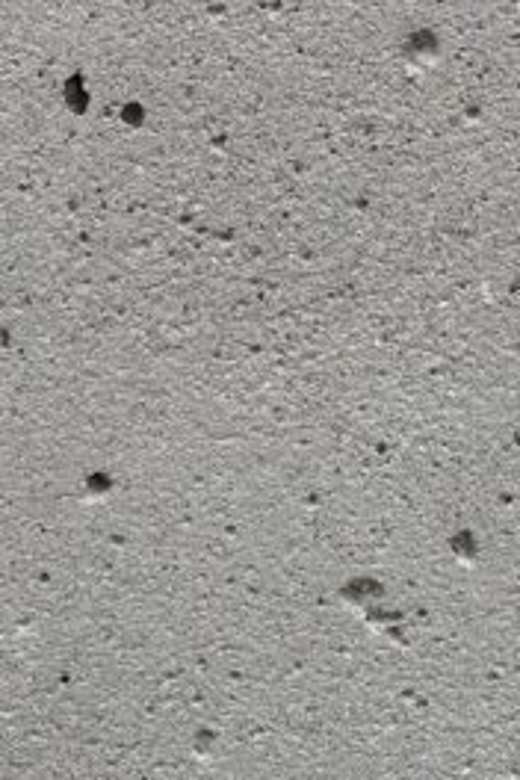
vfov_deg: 24.7
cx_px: 24
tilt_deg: -7.6
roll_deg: +1.2
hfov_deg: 16.4
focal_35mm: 82
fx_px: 1777
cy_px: 440
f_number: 2.4
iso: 40
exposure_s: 1/122
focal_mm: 6
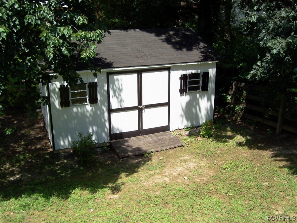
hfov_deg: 50.1
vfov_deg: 38.7
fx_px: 317
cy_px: 112
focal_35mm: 37
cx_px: 148
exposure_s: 1/350
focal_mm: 5.6
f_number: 5.6
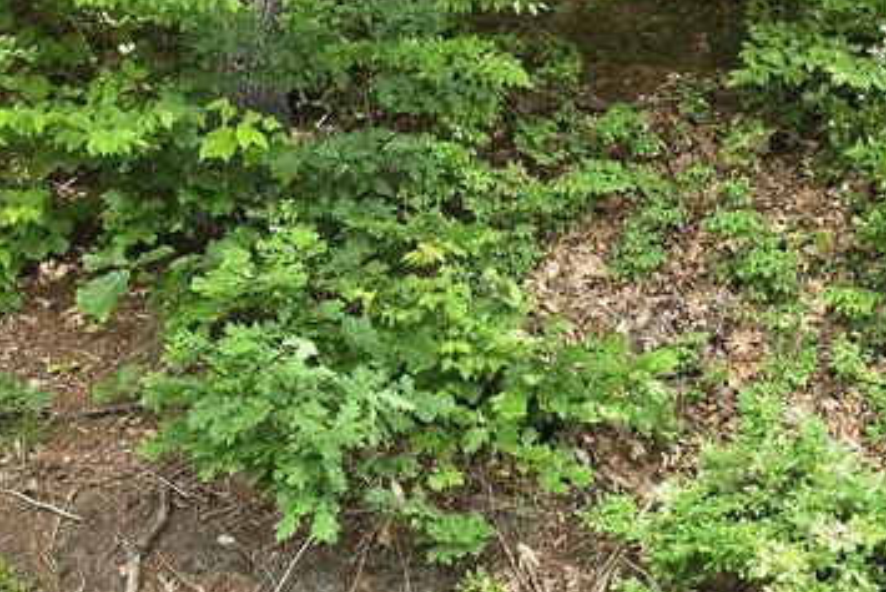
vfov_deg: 19.4
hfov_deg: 28.7
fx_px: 1699
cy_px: 52
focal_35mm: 69
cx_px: 676
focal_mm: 6.3
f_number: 1.7
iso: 40
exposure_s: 1/180
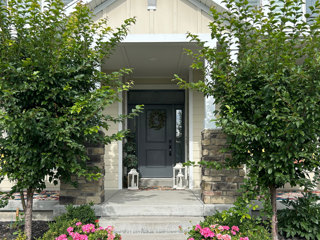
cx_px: 157
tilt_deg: +2.5
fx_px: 324
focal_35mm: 35
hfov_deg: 52.6
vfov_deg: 40.5
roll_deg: +0.7
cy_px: 147
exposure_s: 1/1395
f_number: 1.5
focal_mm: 5.7
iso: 50
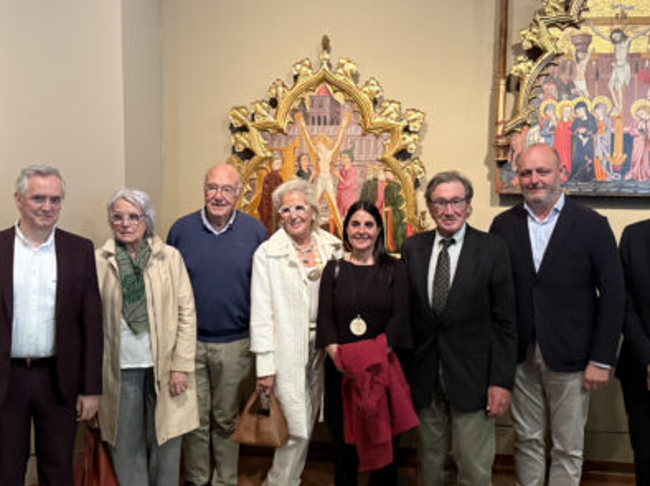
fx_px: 732
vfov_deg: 36.8
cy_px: 226
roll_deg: -0.7
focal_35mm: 39
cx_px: 318
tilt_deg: -5.5
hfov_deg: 47.9
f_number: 1.78
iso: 800
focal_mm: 6.76
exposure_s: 1/50
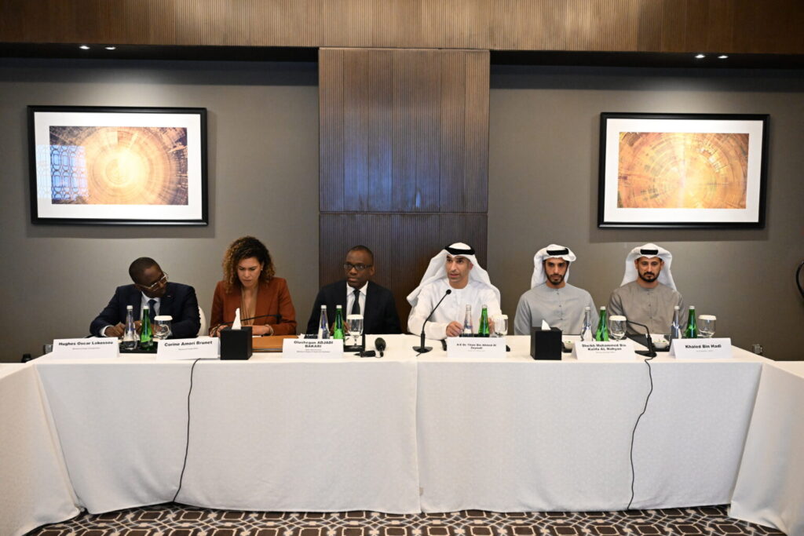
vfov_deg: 42.3
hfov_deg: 60.3
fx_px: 692
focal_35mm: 31
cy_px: 268
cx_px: 402
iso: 6400
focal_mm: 31
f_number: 3.5
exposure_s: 1/125
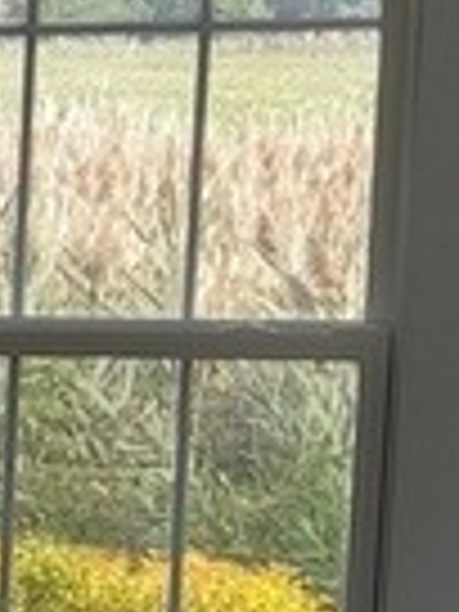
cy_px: 621
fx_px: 3501
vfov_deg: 9.9
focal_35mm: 198
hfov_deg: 6.5
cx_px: -1179
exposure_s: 1/60
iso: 32
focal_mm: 4.6
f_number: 2
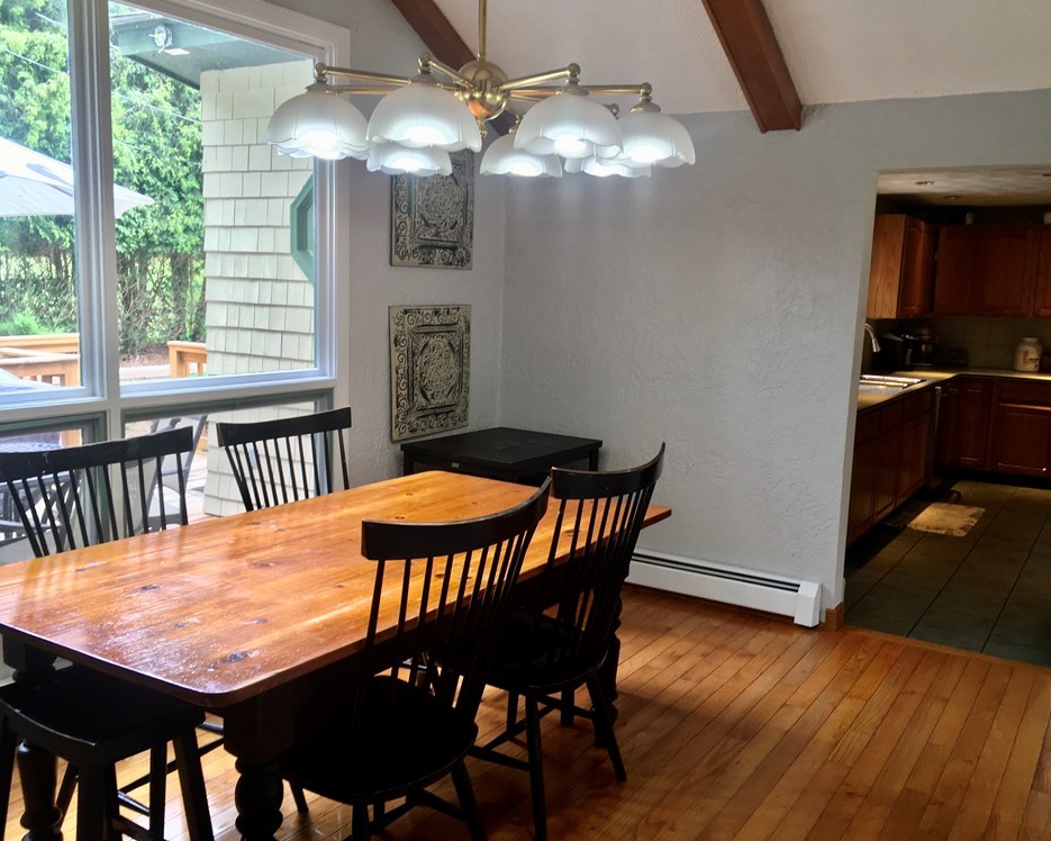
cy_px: 420
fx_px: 964
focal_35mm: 31
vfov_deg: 47.1
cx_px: 560
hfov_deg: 57.1
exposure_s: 1/60
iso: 32
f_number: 2.2
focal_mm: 4.15
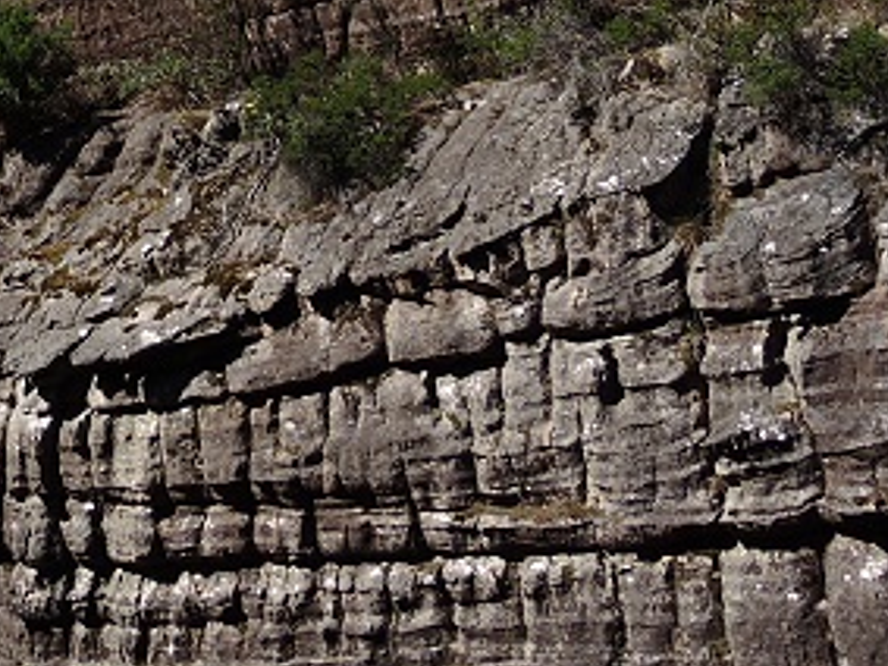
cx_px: -47
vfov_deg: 14.3
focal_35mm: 97
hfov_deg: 19.5
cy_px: -313
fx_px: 2487
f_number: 2.5
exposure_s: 1/1250
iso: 80
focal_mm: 6
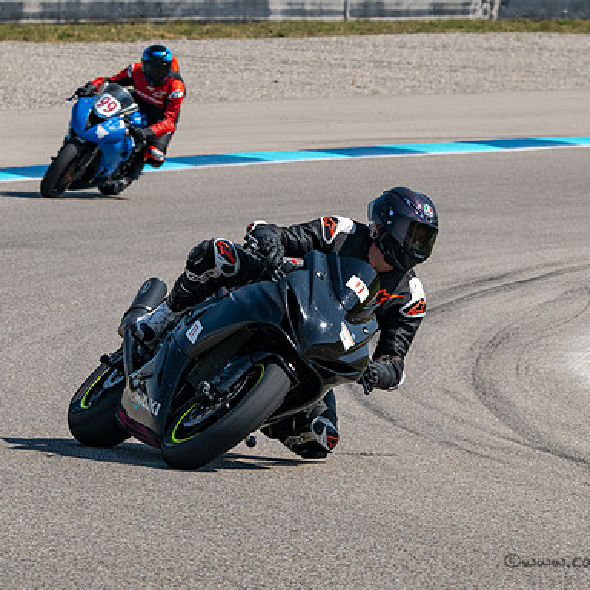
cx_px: 302
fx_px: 7096
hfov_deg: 4.8
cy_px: 273
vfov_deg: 4.8
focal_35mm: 368
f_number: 11
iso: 450
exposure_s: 1/1250
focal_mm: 200
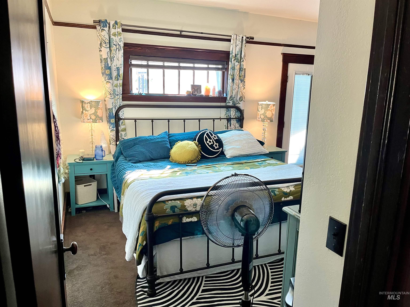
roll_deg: -1.6
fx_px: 308
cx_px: 205
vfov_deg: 53.1
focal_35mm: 26
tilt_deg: -12.0
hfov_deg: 67.3
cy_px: 154
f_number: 1.6
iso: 160
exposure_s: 1/60
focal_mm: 5.1
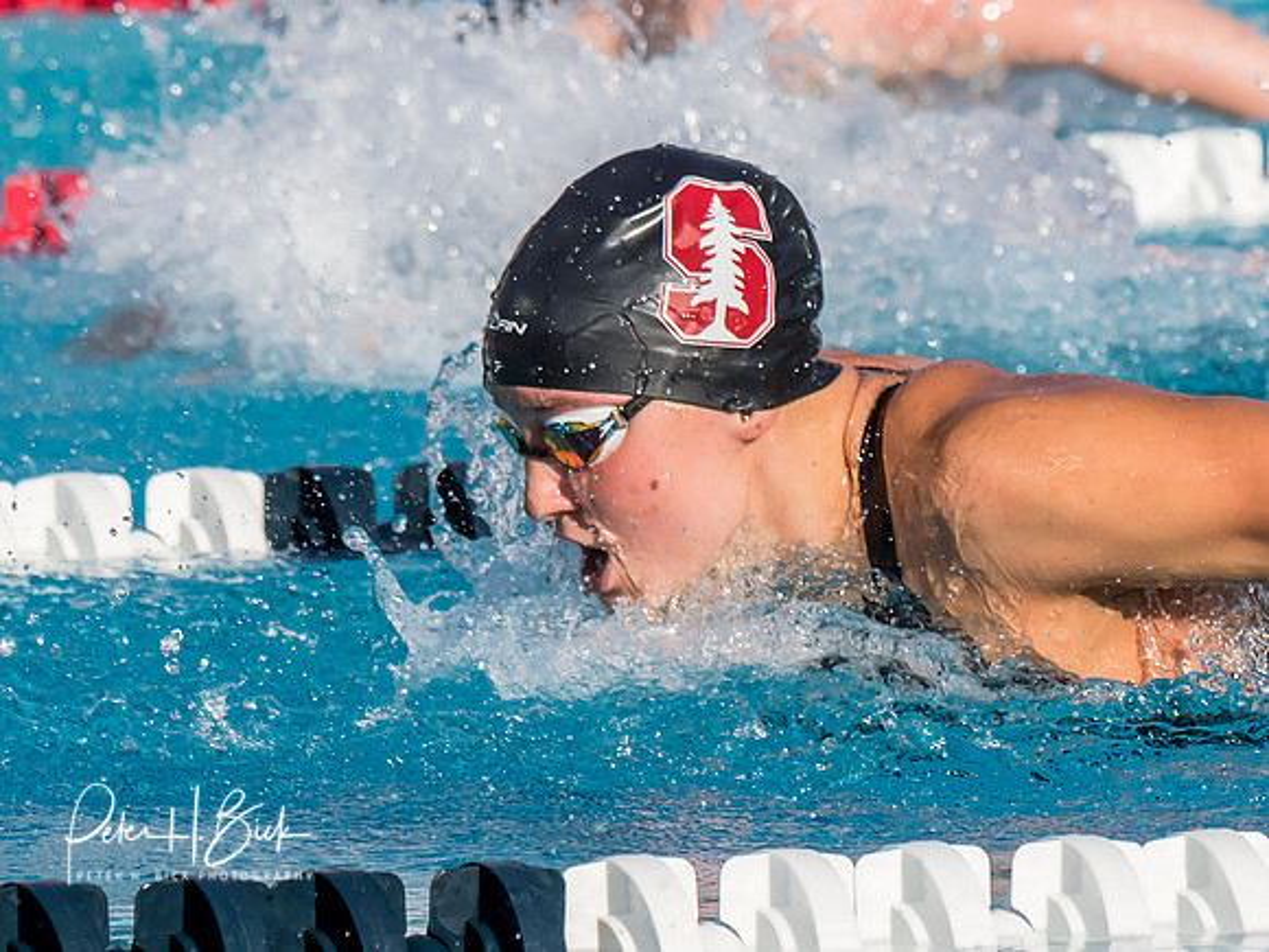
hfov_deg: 2.4
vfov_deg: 1.8
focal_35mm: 824
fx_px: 30205
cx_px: 659
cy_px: 692
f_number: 6.3
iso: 640
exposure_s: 1/3200
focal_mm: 200
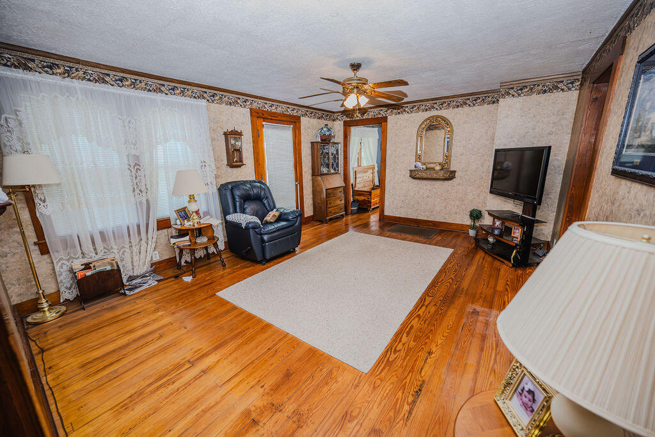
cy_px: 218
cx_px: 328
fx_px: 255
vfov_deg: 81.2
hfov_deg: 104.2
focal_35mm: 14
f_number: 4
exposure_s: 1/200
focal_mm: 14
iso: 2000
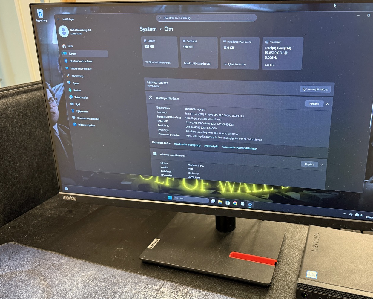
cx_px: 238
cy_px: 154
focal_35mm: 30
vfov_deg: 48.5
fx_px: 331
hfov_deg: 57.9
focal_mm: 6.76
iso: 320
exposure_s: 1/50
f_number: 1.78
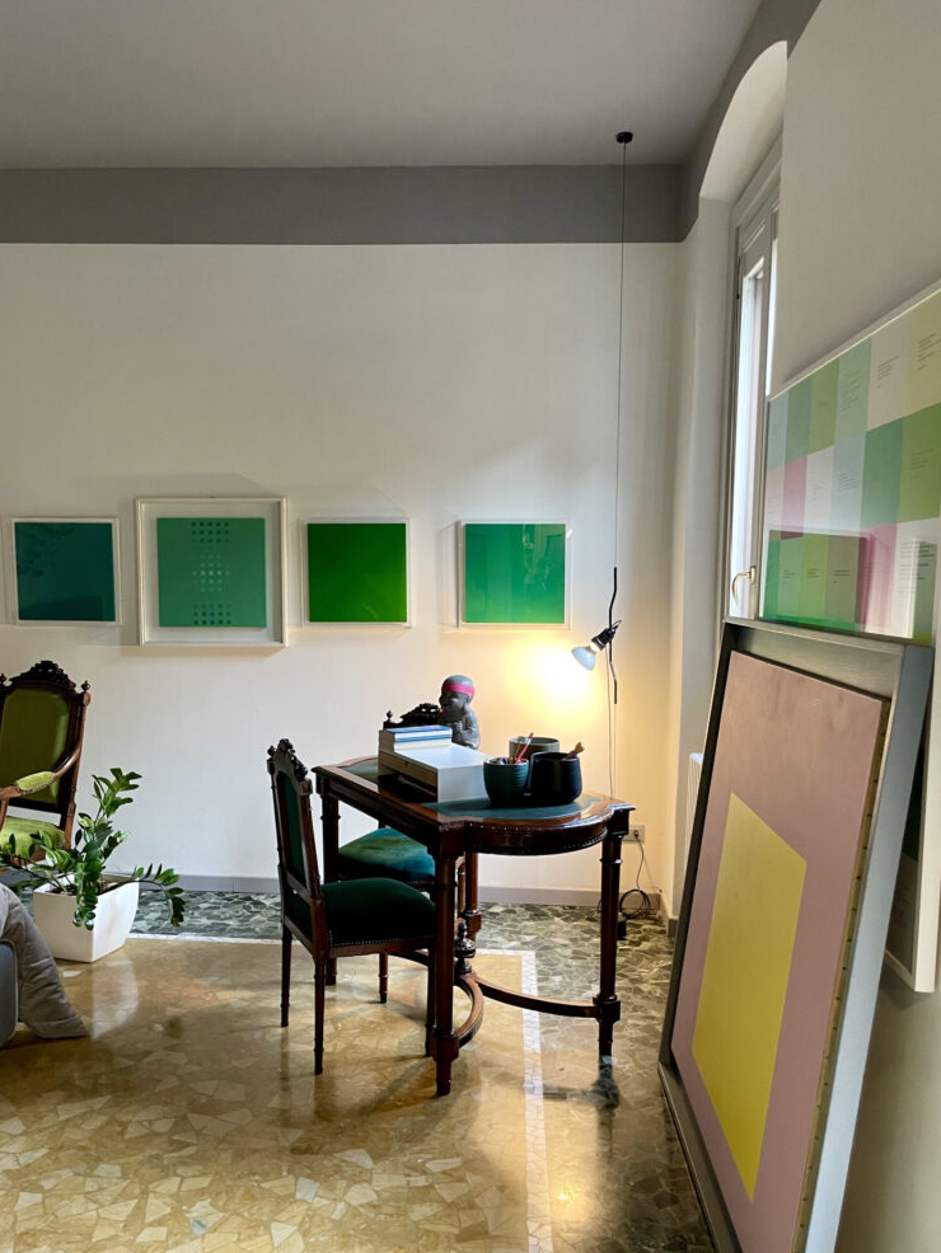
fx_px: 978
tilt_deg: -2.5
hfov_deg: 51.4
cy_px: 633
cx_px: 483
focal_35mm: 27
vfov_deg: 65.3
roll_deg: +0.9
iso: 200
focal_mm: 4.2
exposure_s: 1/50
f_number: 1.6
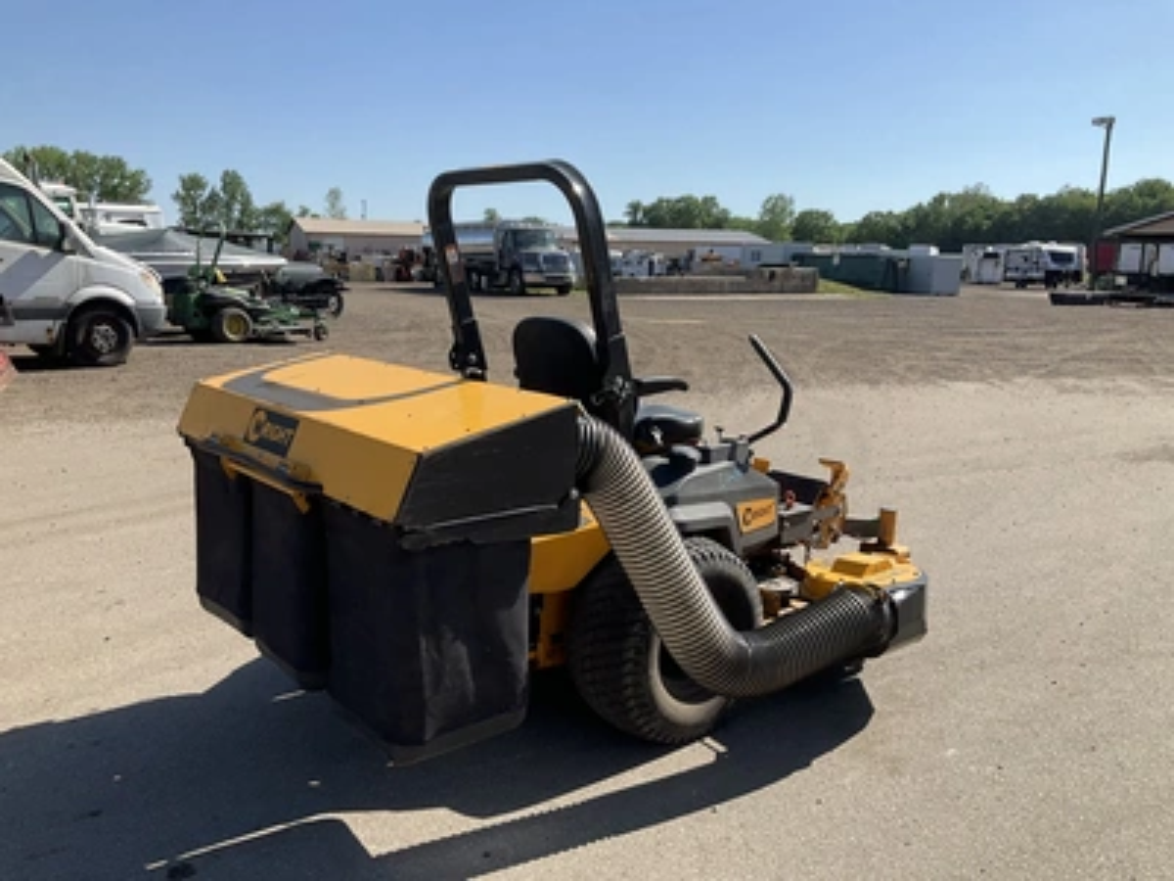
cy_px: 440
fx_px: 984
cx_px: 587
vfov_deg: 48.2
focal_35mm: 29
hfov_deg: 61.7
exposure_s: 1/1730
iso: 25
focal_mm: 3
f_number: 1.8
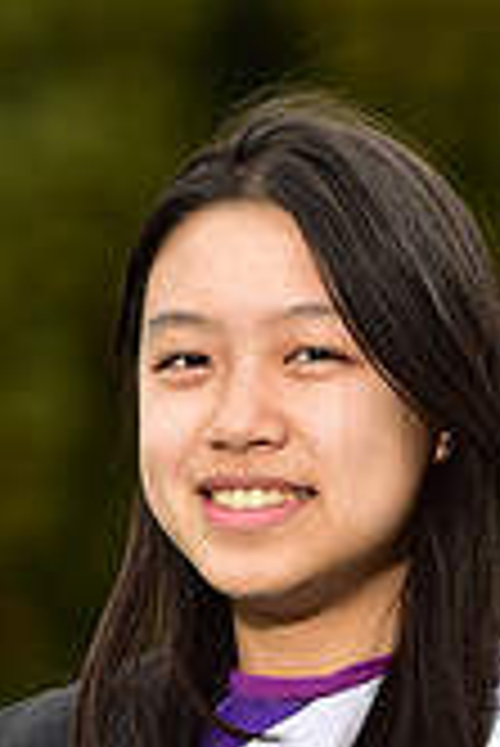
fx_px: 14531
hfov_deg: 2.0
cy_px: 1084
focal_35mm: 699
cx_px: 363
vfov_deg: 2.9
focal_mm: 200
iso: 500
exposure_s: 1/250
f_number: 5
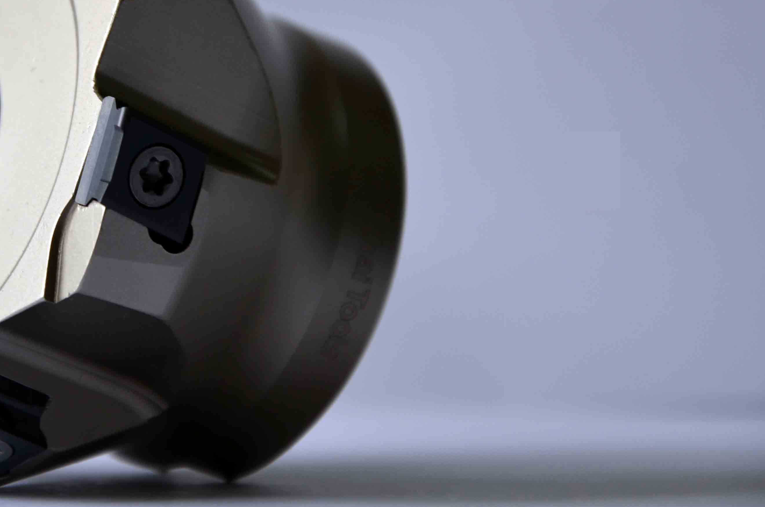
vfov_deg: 4.6
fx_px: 6254
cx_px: 74
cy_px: 101
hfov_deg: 7.0
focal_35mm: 295
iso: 200
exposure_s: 1/160
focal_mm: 105
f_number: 6.3
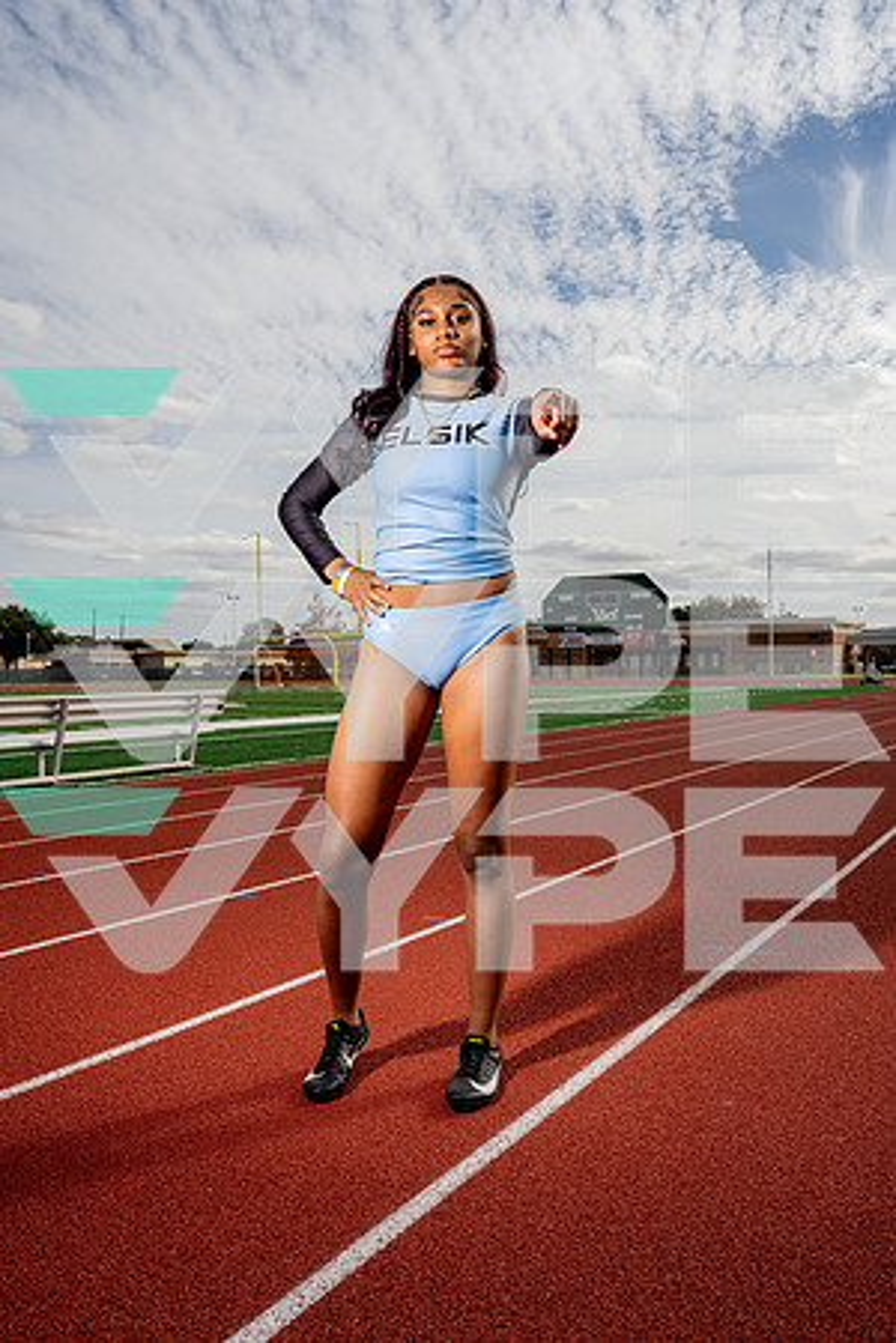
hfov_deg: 43.6
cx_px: 448
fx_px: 1120
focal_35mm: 30
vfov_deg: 61.9
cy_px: 672
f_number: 8
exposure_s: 1/1250
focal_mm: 30
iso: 160
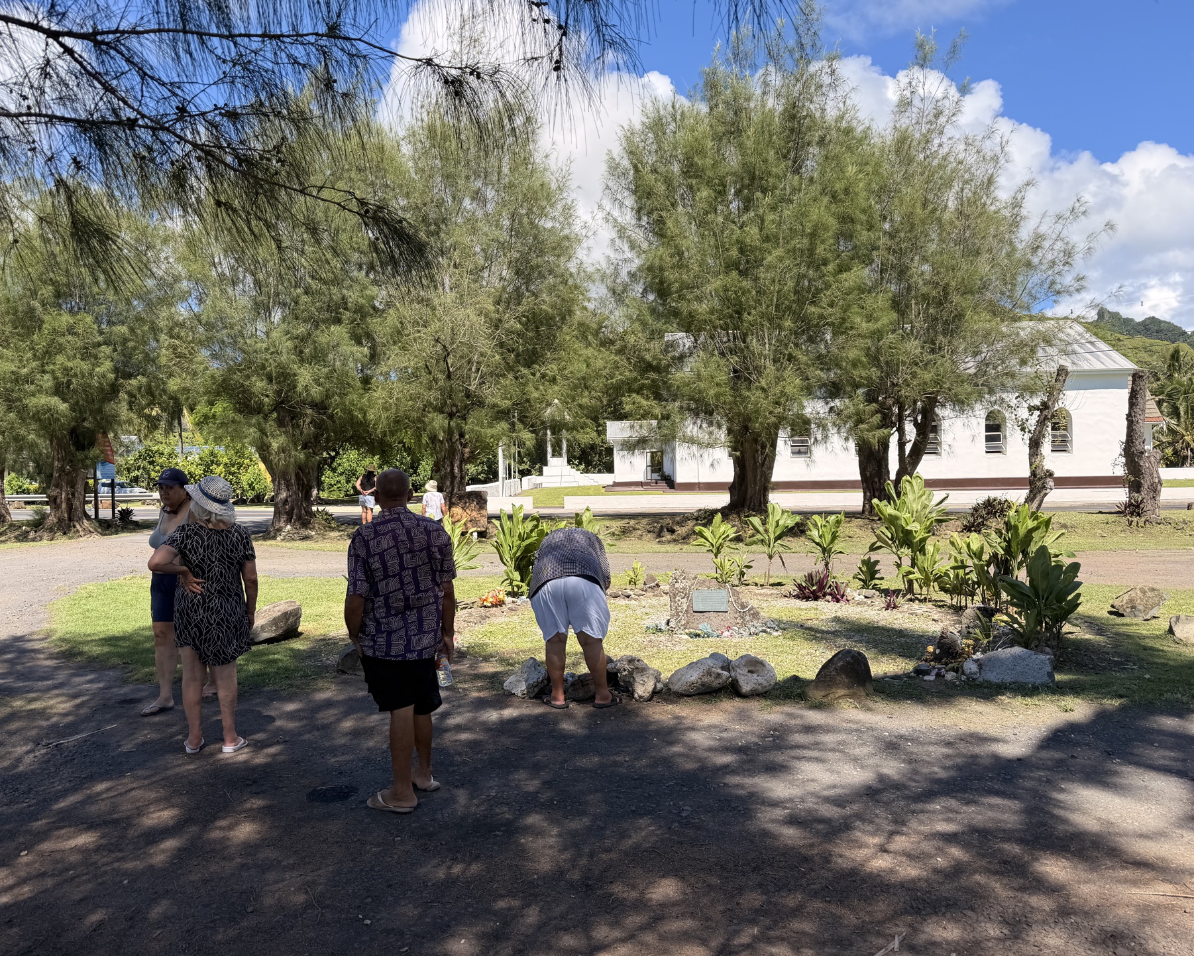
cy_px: 479
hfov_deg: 66.0
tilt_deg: +0.3
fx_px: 919
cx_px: 559
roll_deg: +2.4
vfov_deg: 54.9
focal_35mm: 26
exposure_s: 1/2525
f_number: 1.78
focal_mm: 6.76
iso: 80
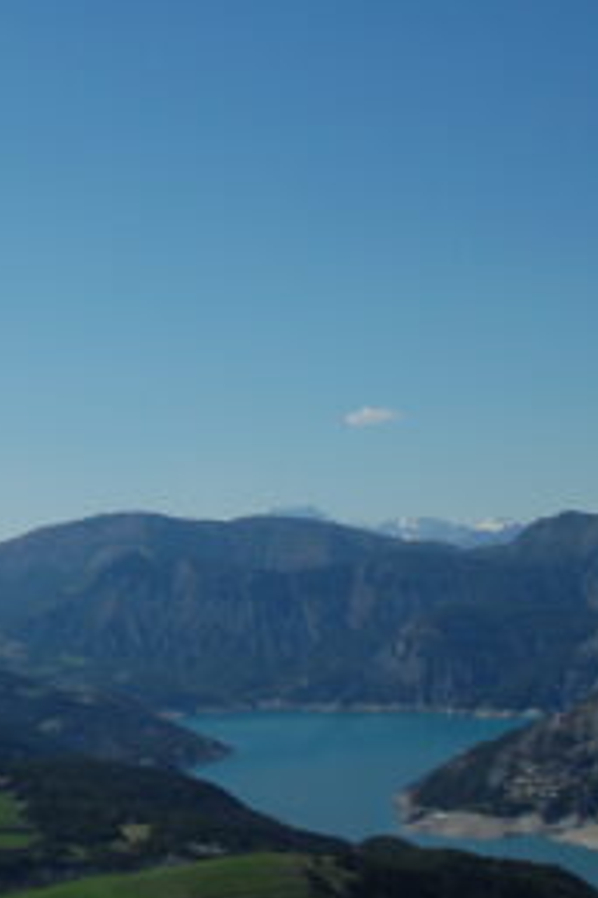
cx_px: -210
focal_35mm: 84
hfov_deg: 15.4
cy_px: 290
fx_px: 2096
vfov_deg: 24.1
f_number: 11
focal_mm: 24
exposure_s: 1/500
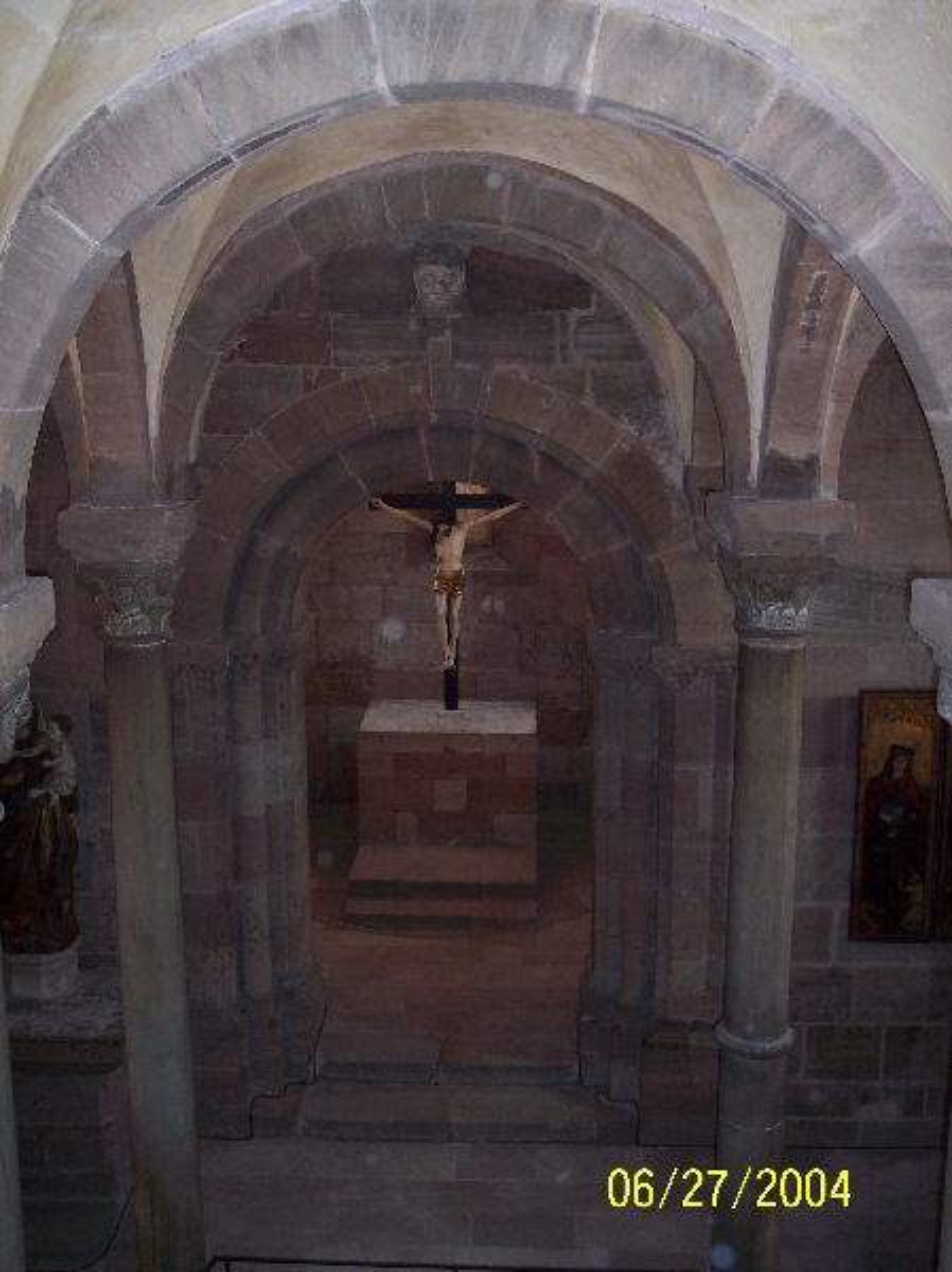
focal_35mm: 38
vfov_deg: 49.0
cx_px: 476
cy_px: 636
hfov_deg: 37.7
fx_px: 1395
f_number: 2.8
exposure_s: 1/30
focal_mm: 8
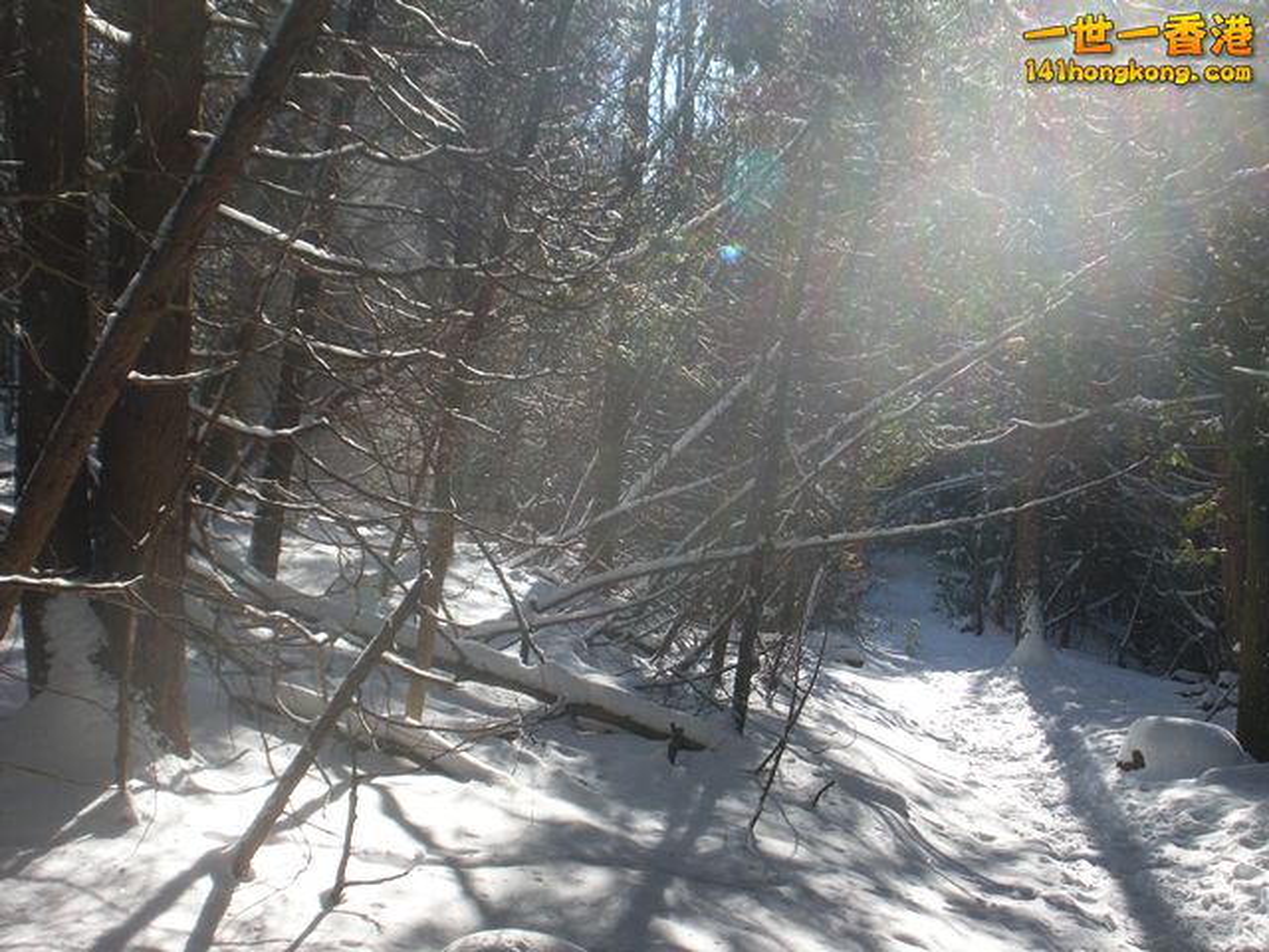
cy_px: 476
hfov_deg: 36.8
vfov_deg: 28.0
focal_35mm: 52
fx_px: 1906
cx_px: 634
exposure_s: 1/188
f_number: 4.4
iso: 64
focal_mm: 9.1
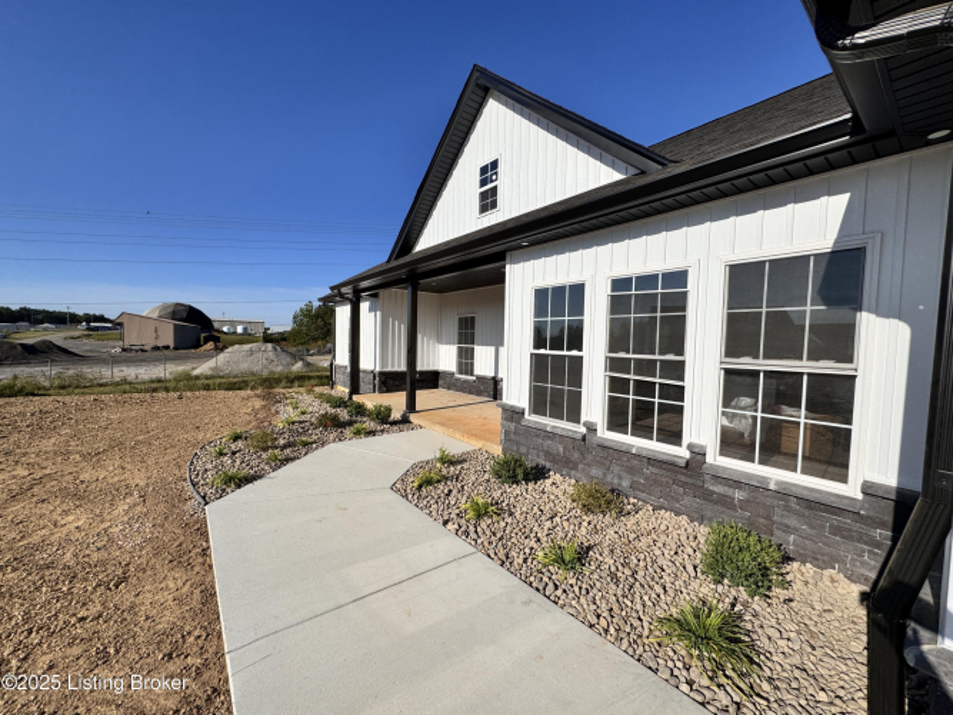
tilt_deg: -5.5
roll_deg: -1.9
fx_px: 385
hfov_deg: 102.1
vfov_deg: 85.7
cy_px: 358
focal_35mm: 14
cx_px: 476
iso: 40
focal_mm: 2.22
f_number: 2.2
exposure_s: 1/4132
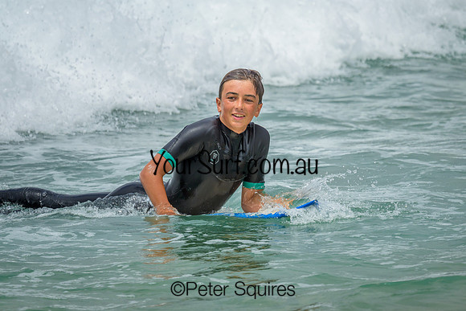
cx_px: 234
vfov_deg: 1.3
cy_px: 99
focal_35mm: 1095
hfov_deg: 1.9
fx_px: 14178
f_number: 6.3
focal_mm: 800
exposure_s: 1/2000
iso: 200
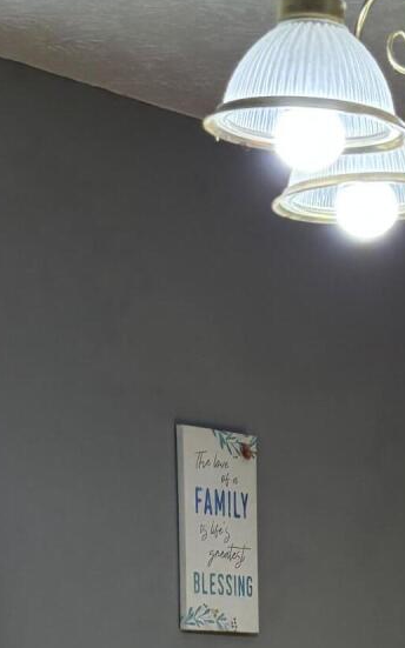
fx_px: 1767
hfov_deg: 13.0
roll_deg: +0.7
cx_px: 344
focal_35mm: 100
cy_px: 1011
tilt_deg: -11.0
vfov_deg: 18.2
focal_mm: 5.96
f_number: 1.6
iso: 100
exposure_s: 1/120
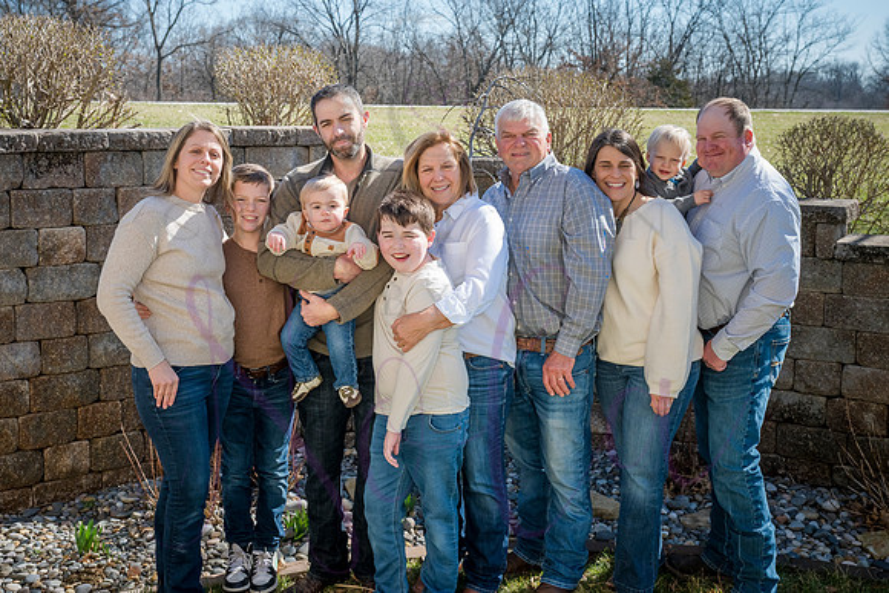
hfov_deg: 42.1
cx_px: 395
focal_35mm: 47
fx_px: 1154
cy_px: 263
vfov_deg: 28.8
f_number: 7.1
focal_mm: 42
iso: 400
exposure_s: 1/640
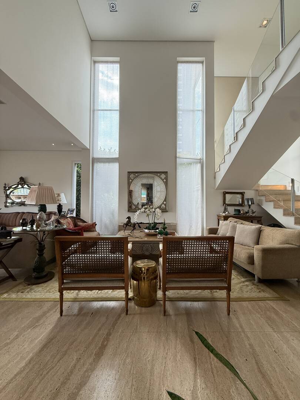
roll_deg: -0.5
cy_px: 200
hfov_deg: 85.7
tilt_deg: +2.0
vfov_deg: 102.1
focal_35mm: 14
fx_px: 162
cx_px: 150
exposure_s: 1/120
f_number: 2.2
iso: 200
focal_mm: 2.22
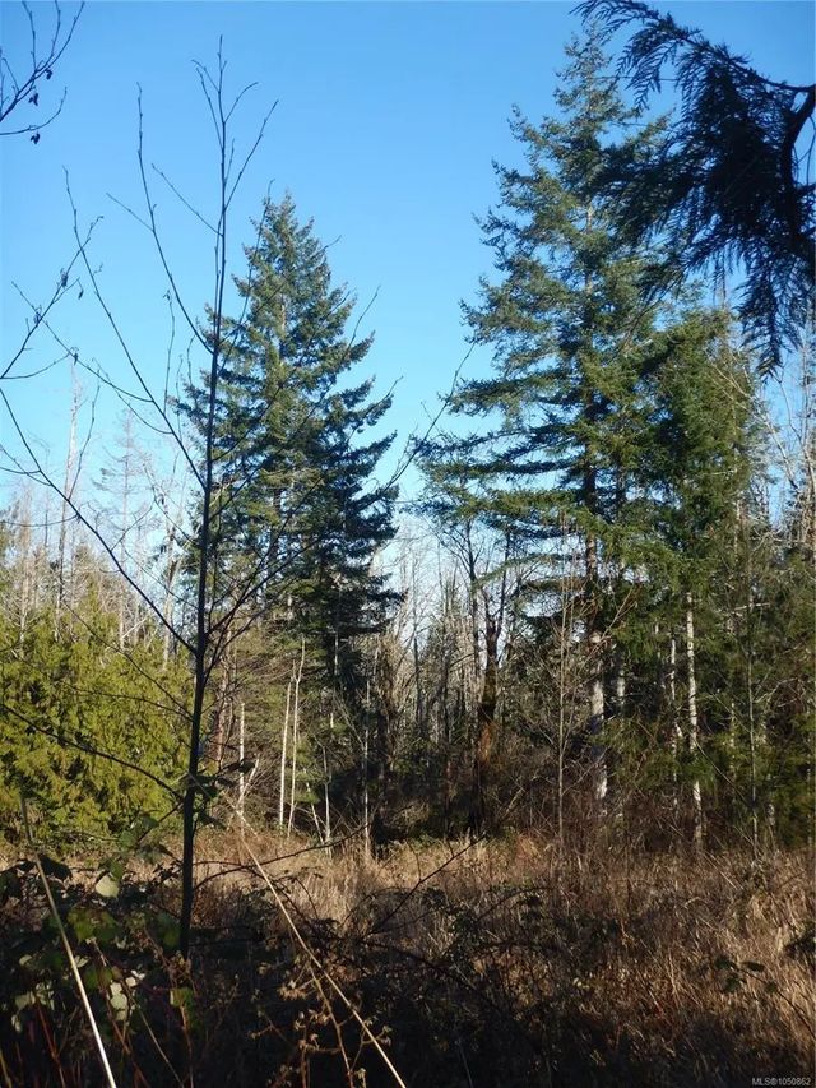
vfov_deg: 39.7
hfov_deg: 30.3
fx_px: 1508
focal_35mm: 48
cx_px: 408
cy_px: 544
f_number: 4.3
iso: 125
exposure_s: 1/500
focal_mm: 8.5
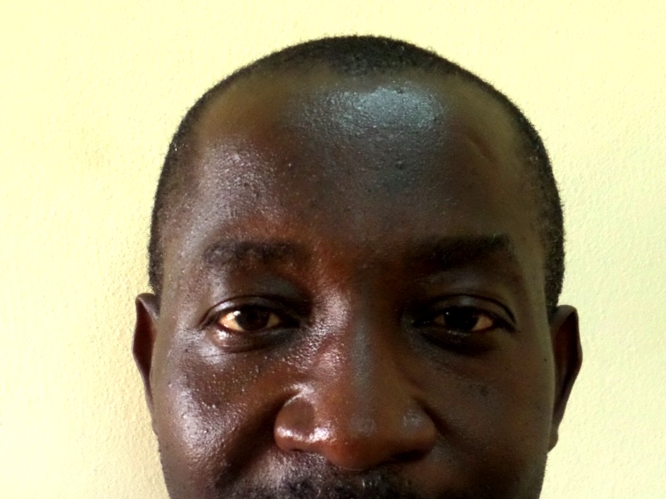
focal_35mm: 70
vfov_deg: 20.7
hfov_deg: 27.8
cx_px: 334
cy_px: 420
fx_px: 1347
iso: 800
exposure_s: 1/30
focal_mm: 9.2
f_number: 3.4
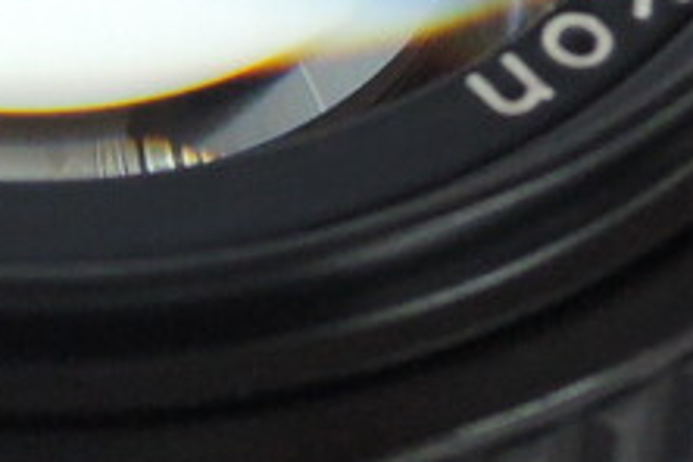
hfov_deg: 8.1
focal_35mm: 253
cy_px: 34
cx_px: 28
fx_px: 4870
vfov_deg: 5.4
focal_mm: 9.6
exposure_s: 1/60
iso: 800
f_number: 3.7
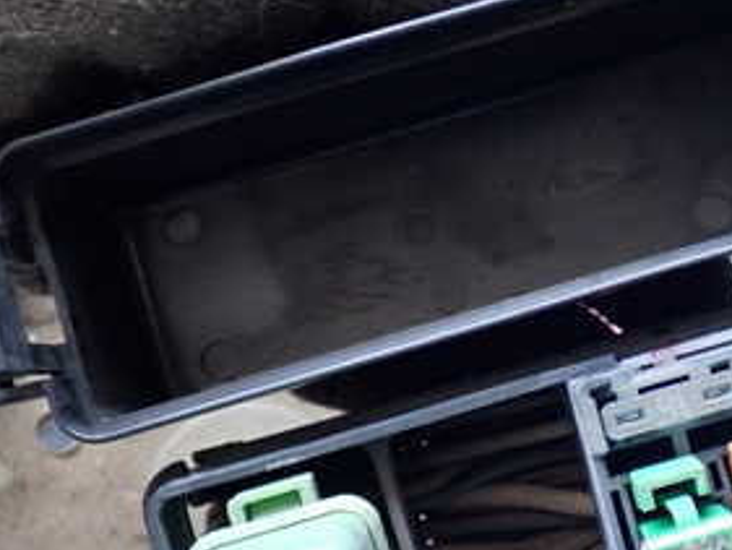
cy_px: 328
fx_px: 1714
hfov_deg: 23.7
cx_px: 607
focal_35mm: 81
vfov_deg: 18.2
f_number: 2.7
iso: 400
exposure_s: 1/125
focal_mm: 6.83
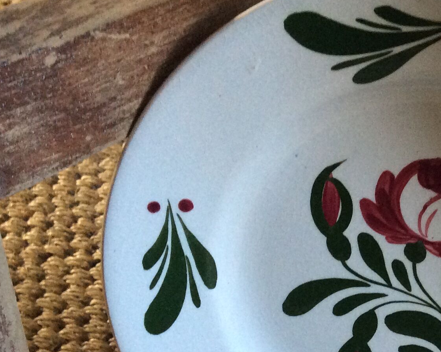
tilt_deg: -49.3
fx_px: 940
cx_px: 409
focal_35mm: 72
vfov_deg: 21.0
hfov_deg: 25.5
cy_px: 275
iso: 160
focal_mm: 3.3
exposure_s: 1/25
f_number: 2.4
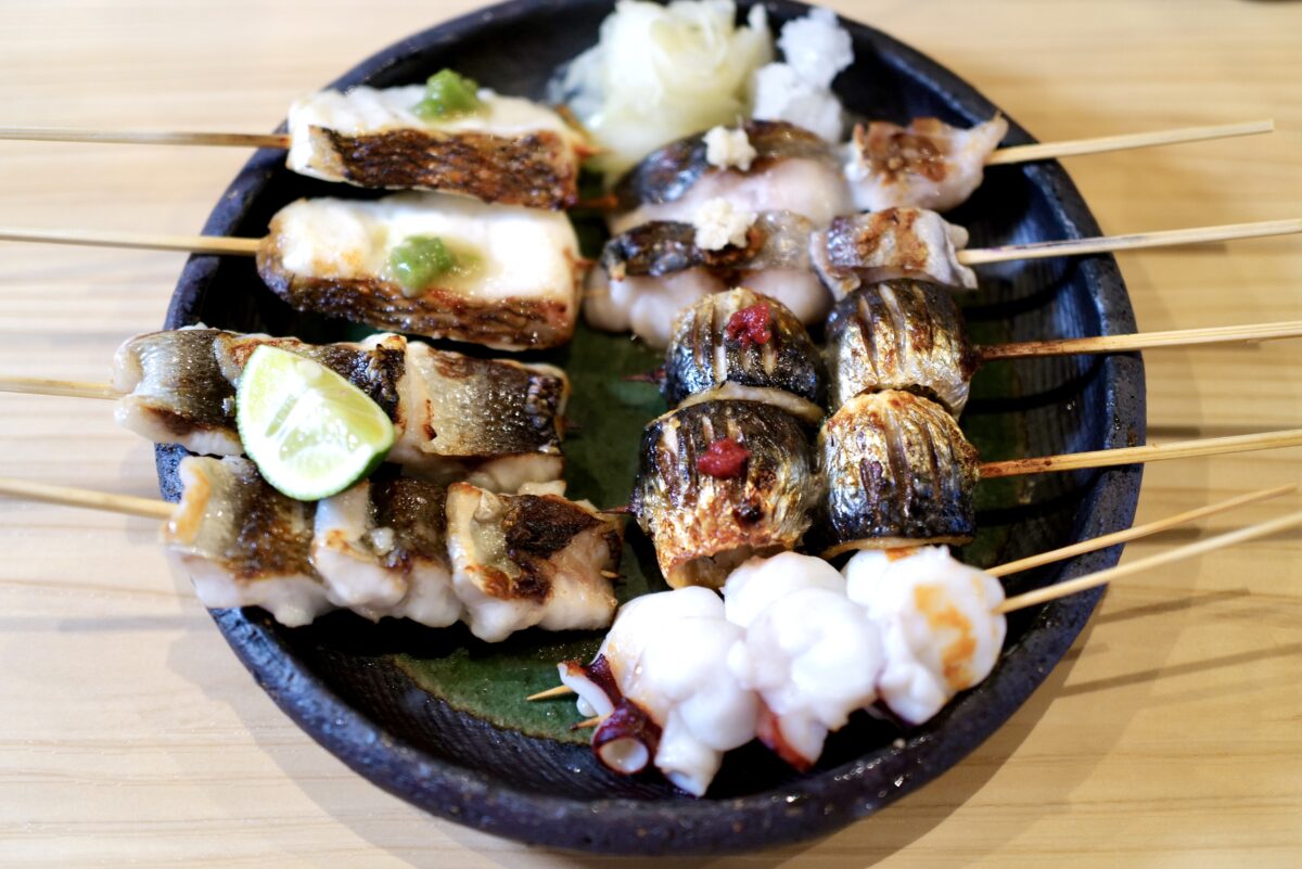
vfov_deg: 46.4
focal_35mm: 28
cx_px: 651
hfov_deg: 65.5
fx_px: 1013
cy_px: 434
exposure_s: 1/80
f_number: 1.7
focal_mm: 28
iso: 400
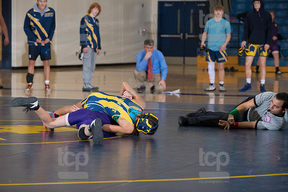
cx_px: 144
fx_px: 1240
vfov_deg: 8.9
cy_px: 96
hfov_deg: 13.2
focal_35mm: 155
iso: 1250
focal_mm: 155
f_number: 5.6
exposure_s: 1/250
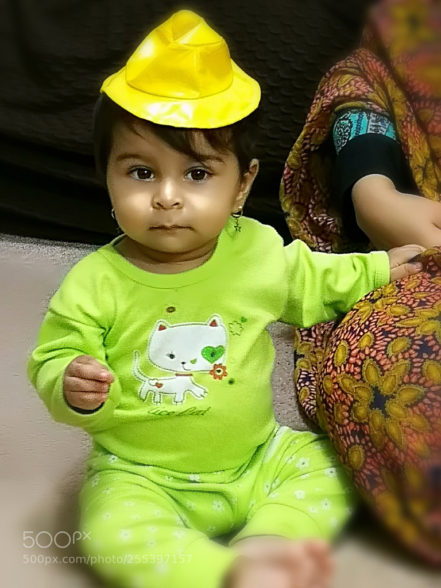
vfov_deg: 18.7
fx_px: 1784
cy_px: 294
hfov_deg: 14.1
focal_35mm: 105
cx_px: 220
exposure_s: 1/20
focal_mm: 3.95
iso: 400
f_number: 2.2
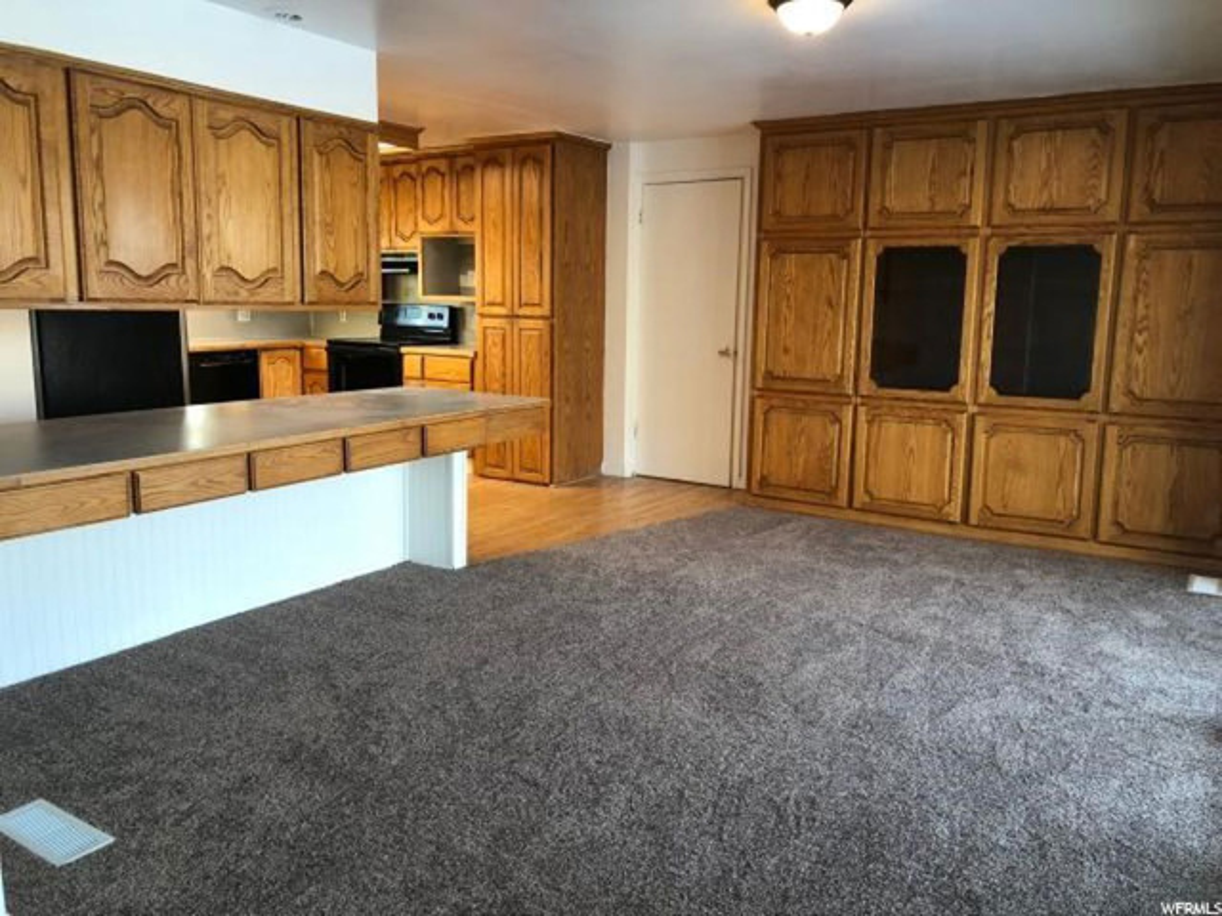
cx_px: 611
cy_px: 458
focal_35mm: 28
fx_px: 988
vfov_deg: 49.7
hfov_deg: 63.4
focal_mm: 3.99
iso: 40
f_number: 1.8
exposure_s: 1/30
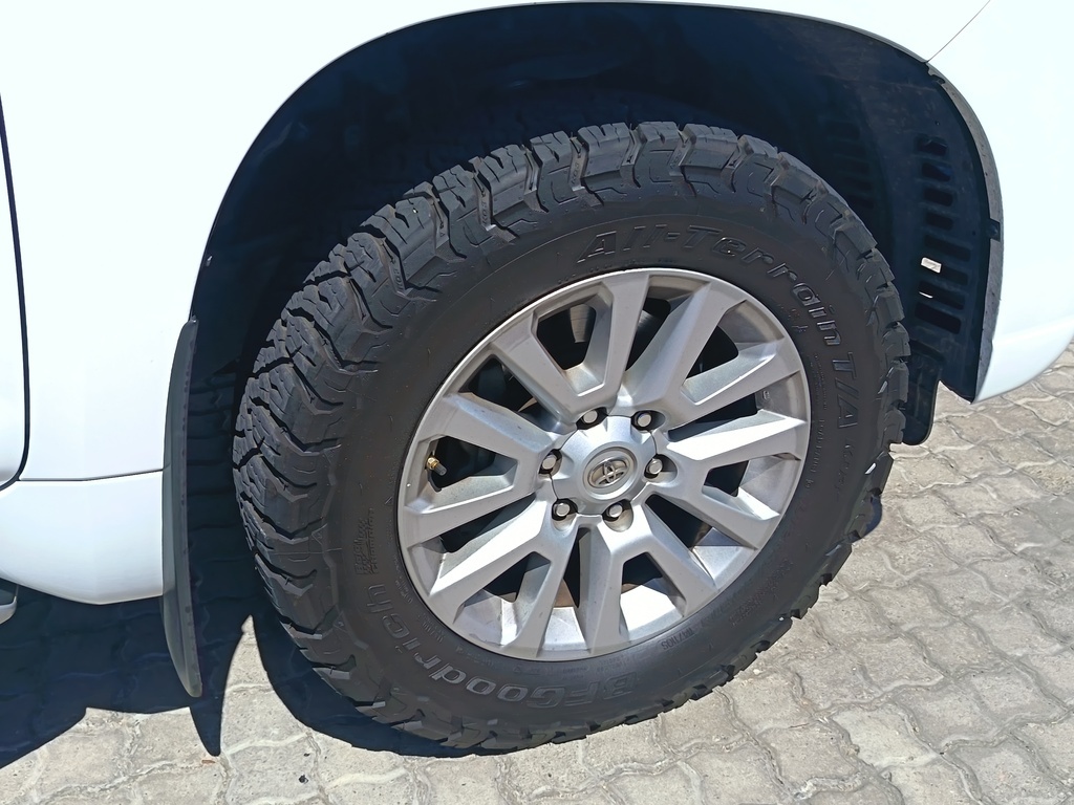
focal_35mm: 33
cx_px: 537
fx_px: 1024
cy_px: 402
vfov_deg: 42.9
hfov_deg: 55.4
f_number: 1.75
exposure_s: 1/1079
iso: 100
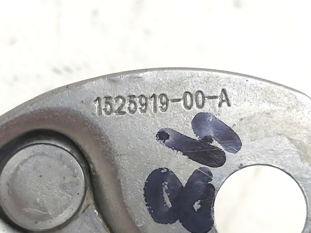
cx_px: 156
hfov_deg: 67.3
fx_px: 234
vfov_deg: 53.1
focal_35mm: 26
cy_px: 116
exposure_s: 1/60
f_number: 1.7
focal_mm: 3.92
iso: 160
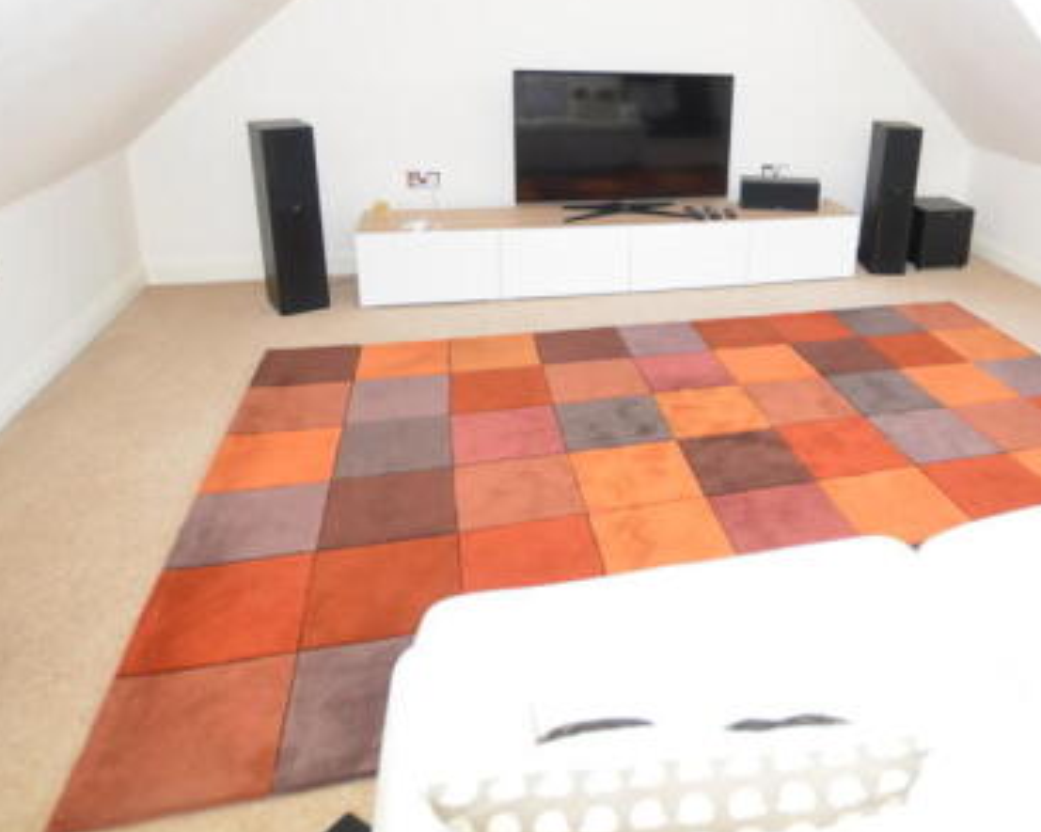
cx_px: 724
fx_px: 770
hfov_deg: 65.6
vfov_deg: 54.8
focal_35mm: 25
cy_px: 235
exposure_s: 1/60
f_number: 4
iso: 400
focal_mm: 10
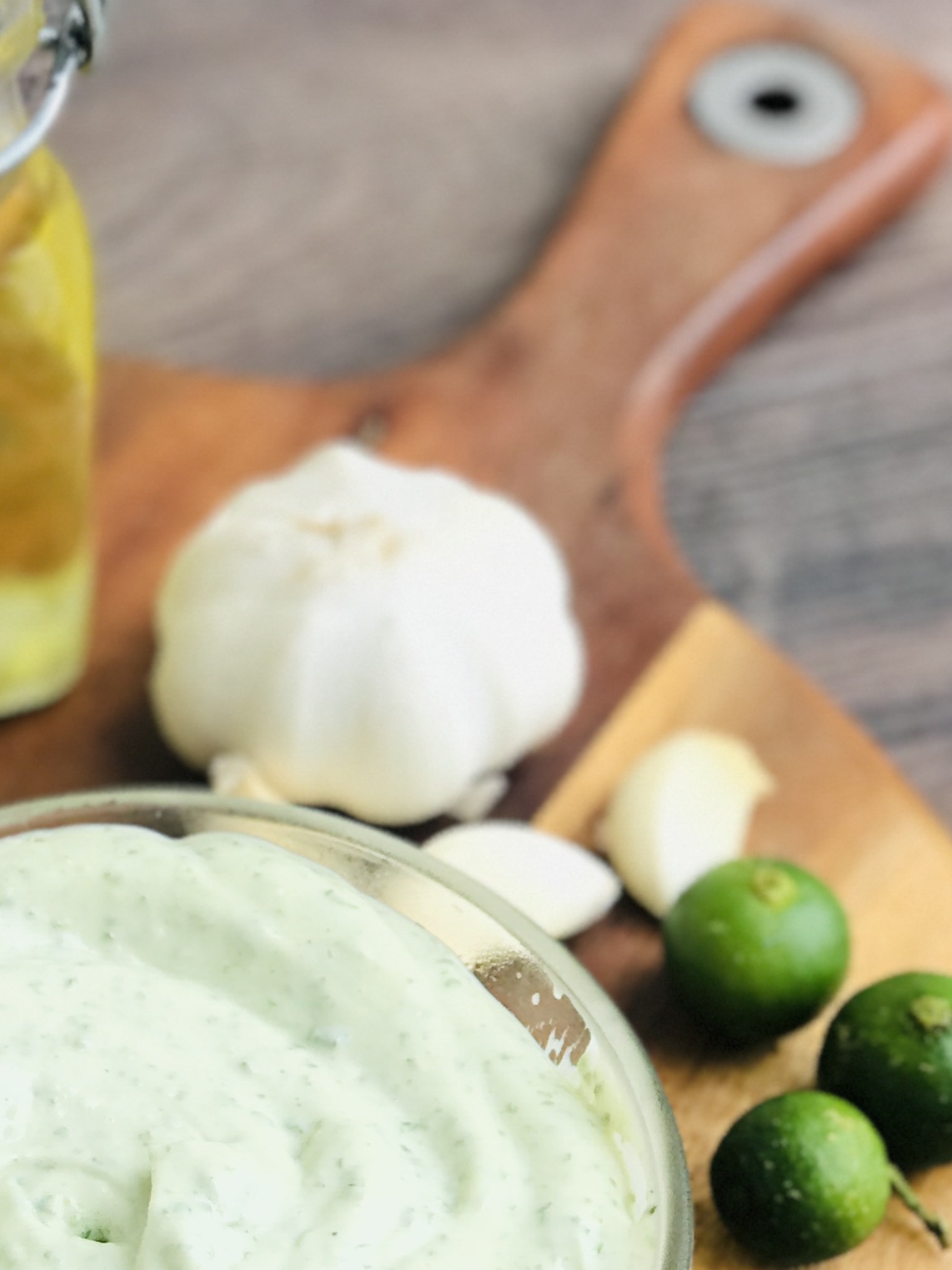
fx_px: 5535
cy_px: 1003
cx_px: -275
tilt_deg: -49.4
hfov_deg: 9.7
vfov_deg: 13.0
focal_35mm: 151
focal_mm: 6.6
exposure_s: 1/121
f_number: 2.8
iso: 20
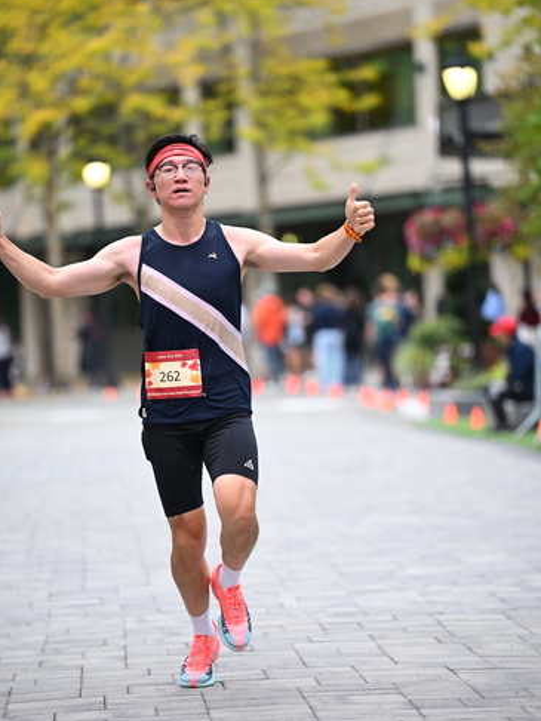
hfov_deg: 8.0
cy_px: 387
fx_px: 3852
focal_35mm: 185
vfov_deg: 10.7
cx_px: 270
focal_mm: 170
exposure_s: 1/1250
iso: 1250
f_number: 2.8
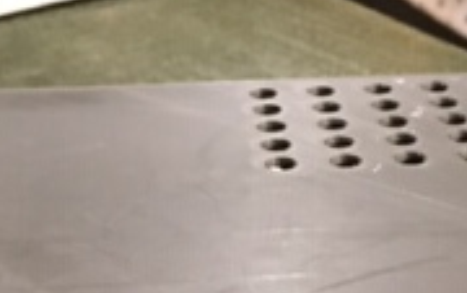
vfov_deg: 13.7
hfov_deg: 22.7
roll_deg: +0.1
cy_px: 407
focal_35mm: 91
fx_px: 1160
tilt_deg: -35.4
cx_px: 289
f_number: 2.2
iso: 200
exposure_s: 1/15
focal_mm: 4.15
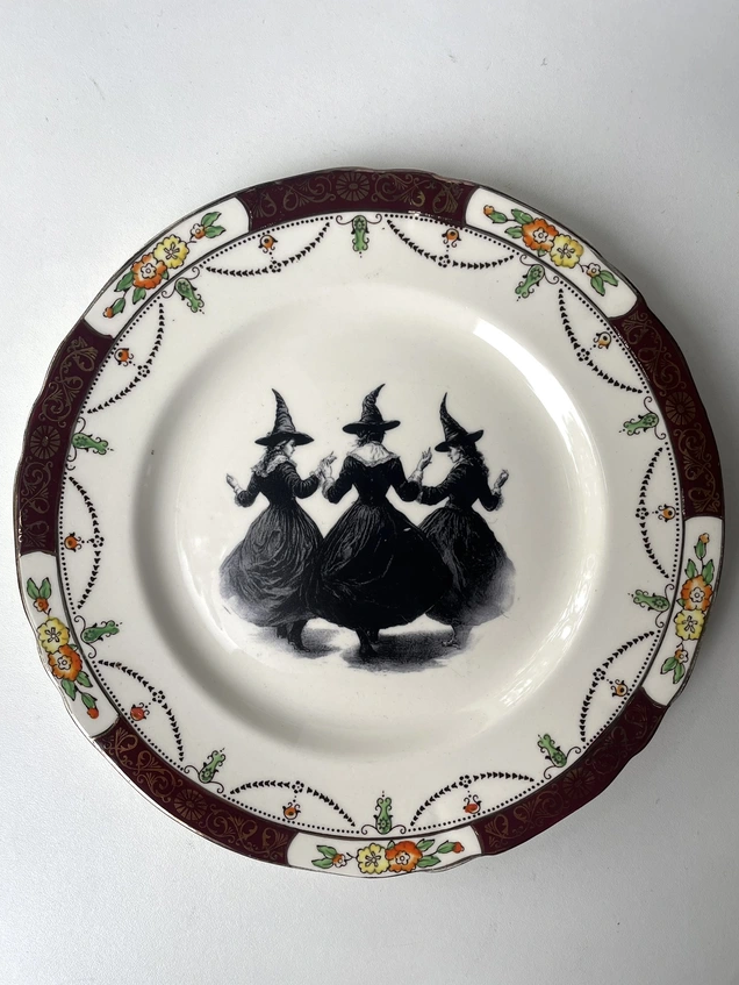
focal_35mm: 27
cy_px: 511
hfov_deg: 51.4
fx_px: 768
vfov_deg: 65.3
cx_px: 371
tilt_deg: -88.1
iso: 32
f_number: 1.6
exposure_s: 1/192
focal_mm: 4.2
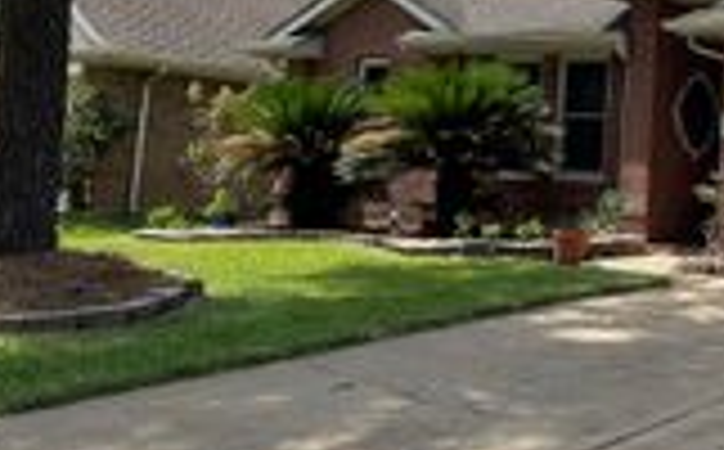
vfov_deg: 21.0
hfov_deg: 32.0
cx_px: 684
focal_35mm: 60
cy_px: 27
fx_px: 1182
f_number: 1.6
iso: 32
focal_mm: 4.2
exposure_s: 1/5291
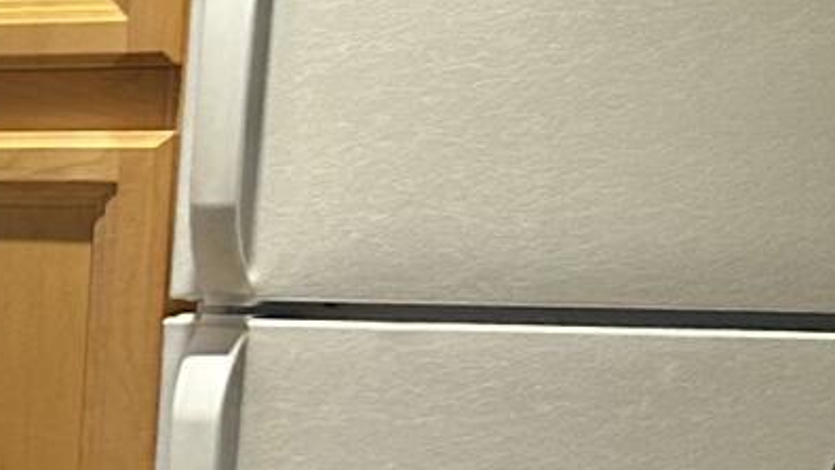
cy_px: 767
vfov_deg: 6.0
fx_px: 4385
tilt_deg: -10.1
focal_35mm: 198
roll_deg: -0.3
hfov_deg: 8.1
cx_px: -2163
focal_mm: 6.86
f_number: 1.78
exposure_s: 1/60
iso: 125
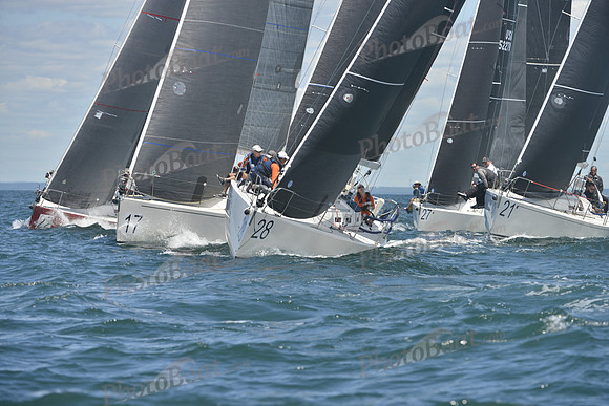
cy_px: 203
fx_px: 4230
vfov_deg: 5.5
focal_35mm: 250
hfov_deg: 8.2
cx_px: 304
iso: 280
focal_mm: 250
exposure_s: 1/800
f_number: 8
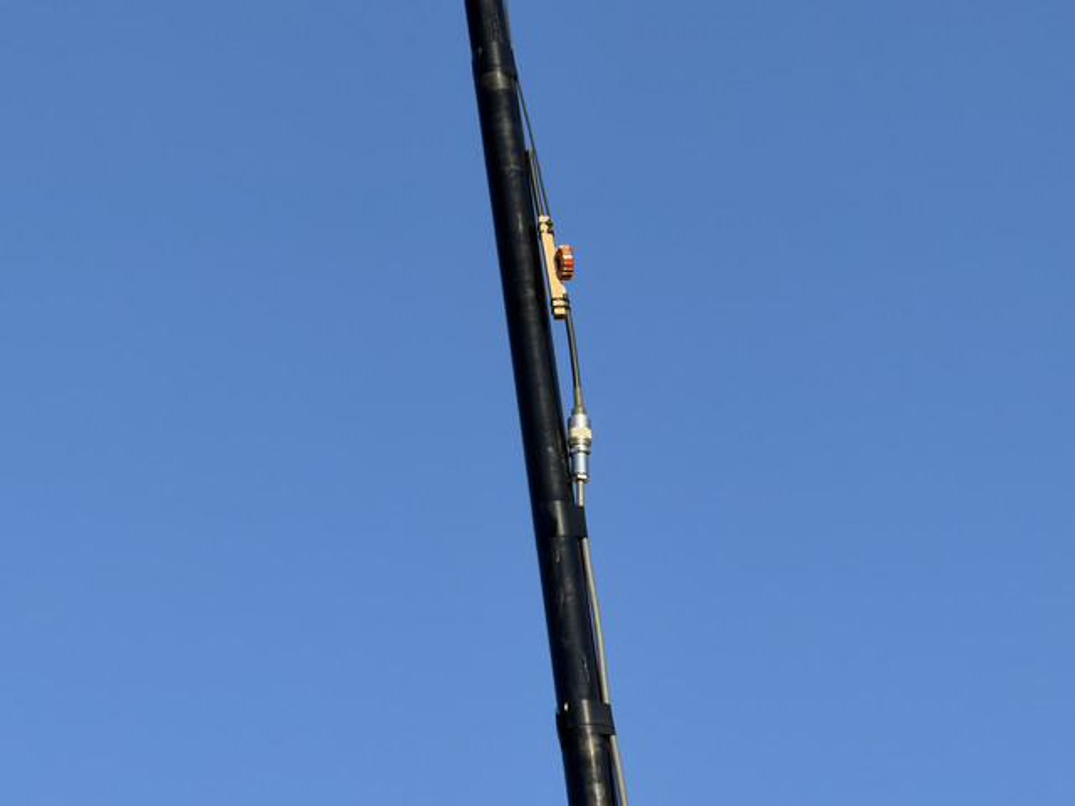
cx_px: 538
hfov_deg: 9.9
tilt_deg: +36.7
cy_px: 403
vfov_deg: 7.4
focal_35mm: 200
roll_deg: +2.7
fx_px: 6211
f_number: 2.8
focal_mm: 16.89
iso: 40
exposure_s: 1/631
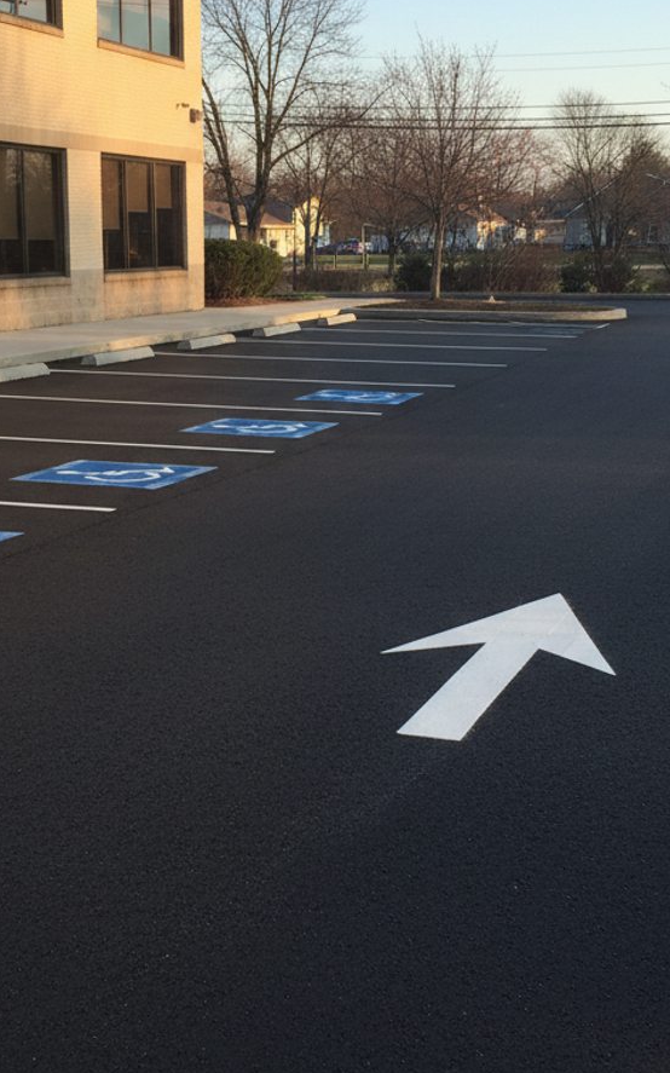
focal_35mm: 33
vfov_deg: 58.2
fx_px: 965
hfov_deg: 38.2
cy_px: 538
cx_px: 273
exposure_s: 1/1062
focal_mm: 6.4
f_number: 1.8
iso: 775
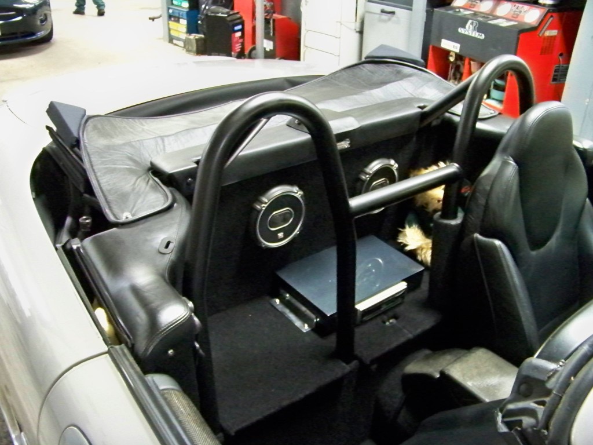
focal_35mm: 33
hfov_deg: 55.4
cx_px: 296
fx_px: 565
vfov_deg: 42.9
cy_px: 222
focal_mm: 5.9
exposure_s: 1/30
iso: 2500
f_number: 2.8
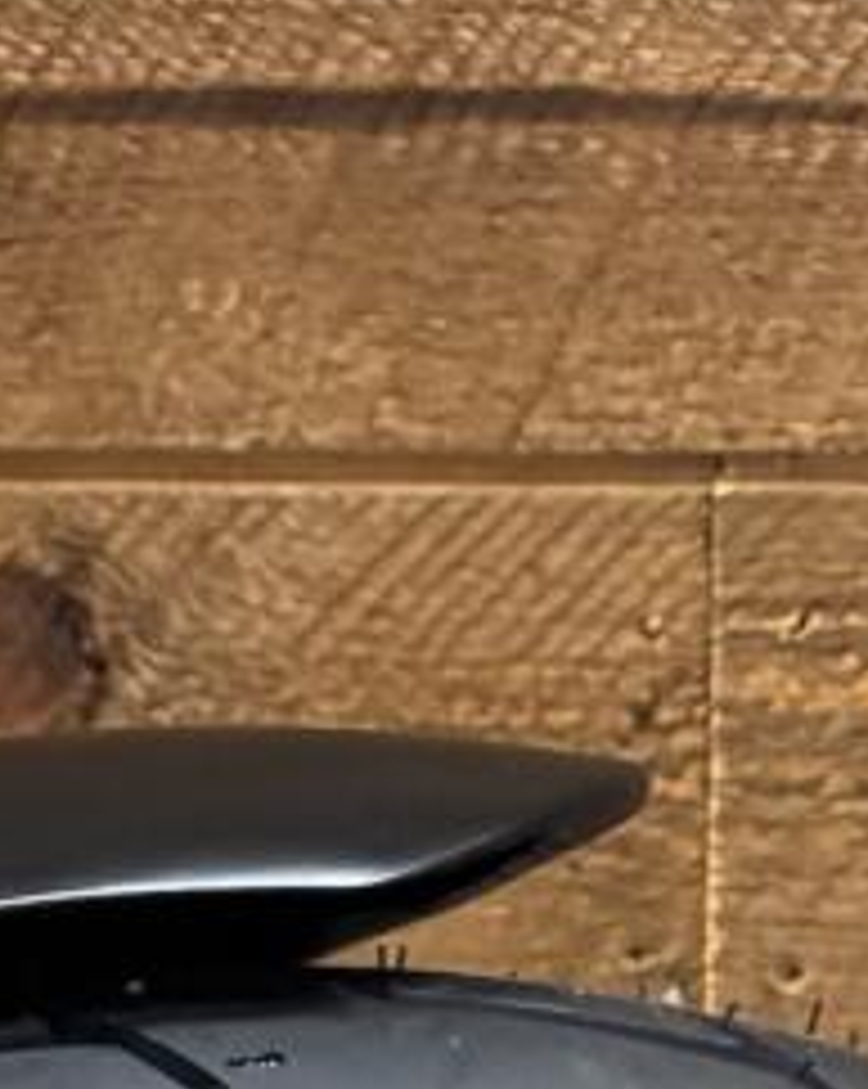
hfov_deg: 7.9
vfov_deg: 8.6
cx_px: -202
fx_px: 6242
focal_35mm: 194
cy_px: 3074
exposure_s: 1/60
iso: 400
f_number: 1.78
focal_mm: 6.76
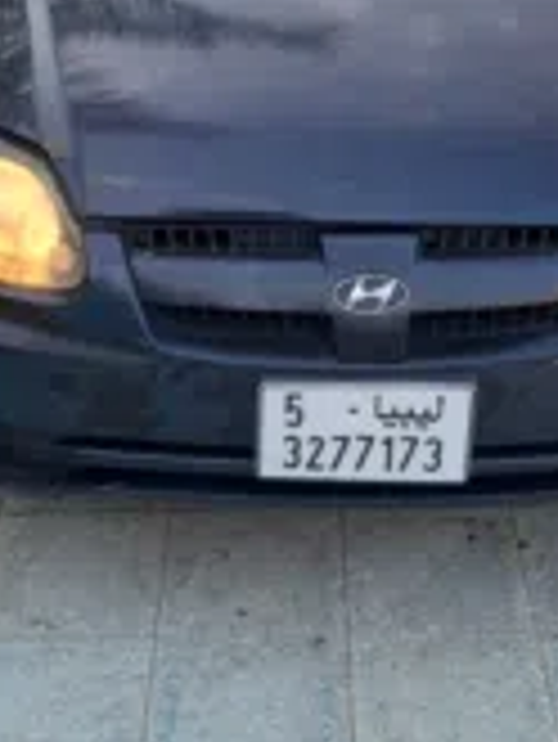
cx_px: 346
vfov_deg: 29.9
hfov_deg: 23.3
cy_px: 139
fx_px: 1352
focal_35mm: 63
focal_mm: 3.98
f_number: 1.8
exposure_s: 1/50
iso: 40
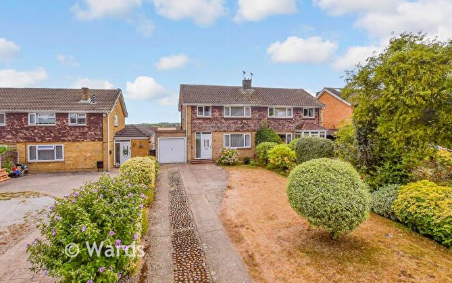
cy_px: 141
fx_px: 197
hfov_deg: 97.8
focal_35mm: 16
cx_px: 218
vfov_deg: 71.2
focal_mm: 10
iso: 400
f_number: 8
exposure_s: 1/1250
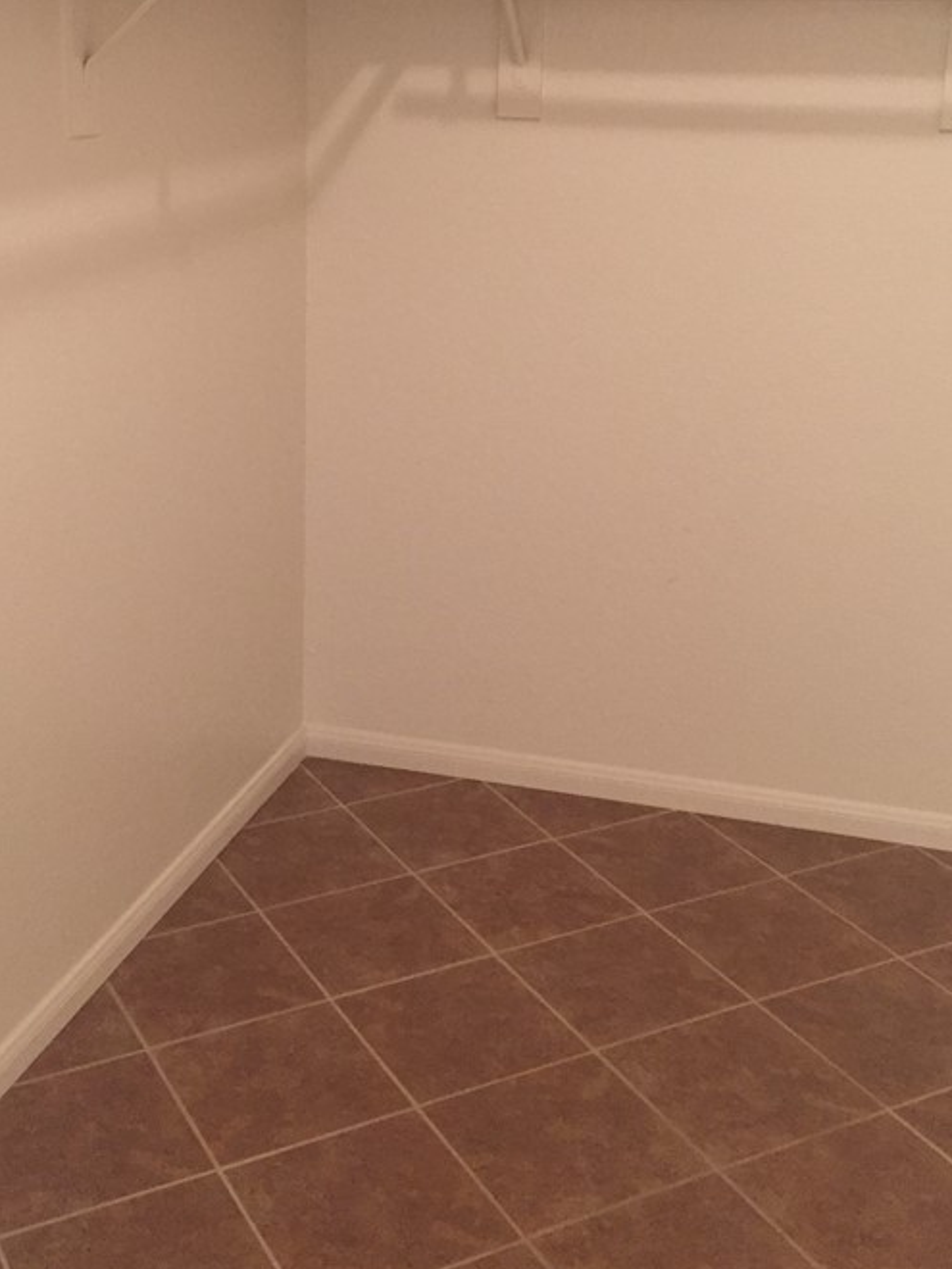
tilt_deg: -13.9
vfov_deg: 41.5
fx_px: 1650
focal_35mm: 45
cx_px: 398
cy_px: 423
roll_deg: -0.7
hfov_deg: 32.1
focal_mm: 4.15
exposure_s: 1/30
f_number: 2.2
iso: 160
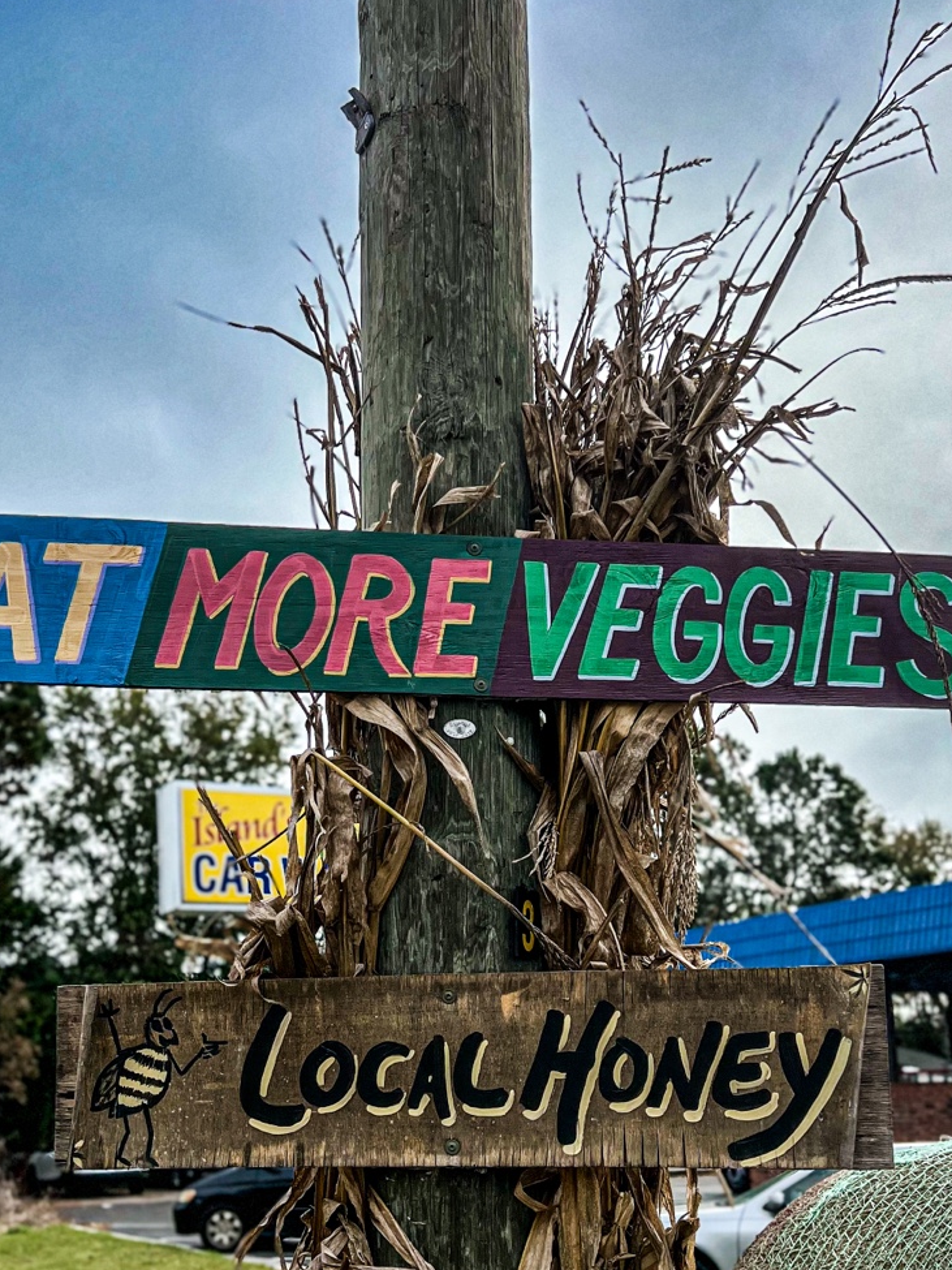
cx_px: 412
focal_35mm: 40
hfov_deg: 35.9
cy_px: 903
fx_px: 1467
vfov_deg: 45.7
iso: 50
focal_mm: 5.7
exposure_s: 1/10000
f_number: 1.5
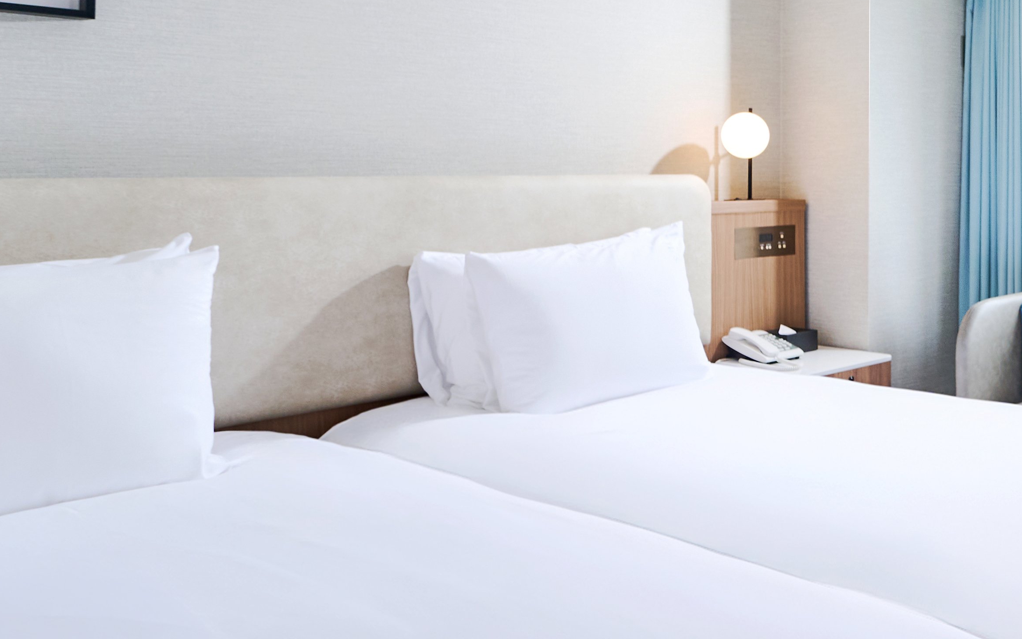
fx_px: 1031
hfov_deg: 42.0
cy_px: 160
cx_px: 1117
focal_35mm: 37
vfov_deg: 33.7
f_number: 5
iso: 320
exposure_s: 1/160
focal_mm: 14
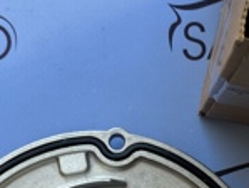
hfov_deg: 16.4
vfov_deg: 12.2
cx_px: 120
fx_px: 864
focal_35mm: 120
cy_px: 211
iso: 25
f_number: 1.8
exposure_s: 1/121
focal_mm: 3.99
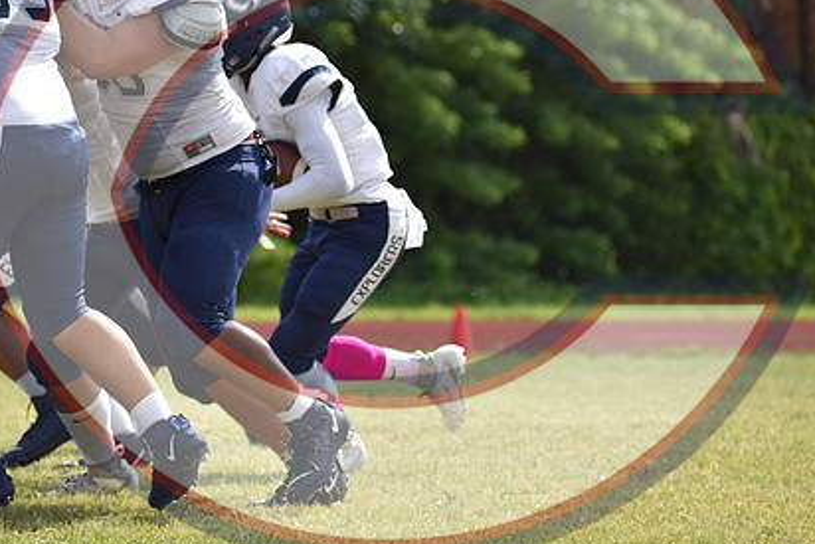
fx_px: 9081
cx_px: 380
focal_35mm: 401
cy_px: 193
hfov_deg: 5.1
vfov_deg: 3.4
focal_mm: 190
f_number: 5.3
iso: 400
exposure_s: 1/2000
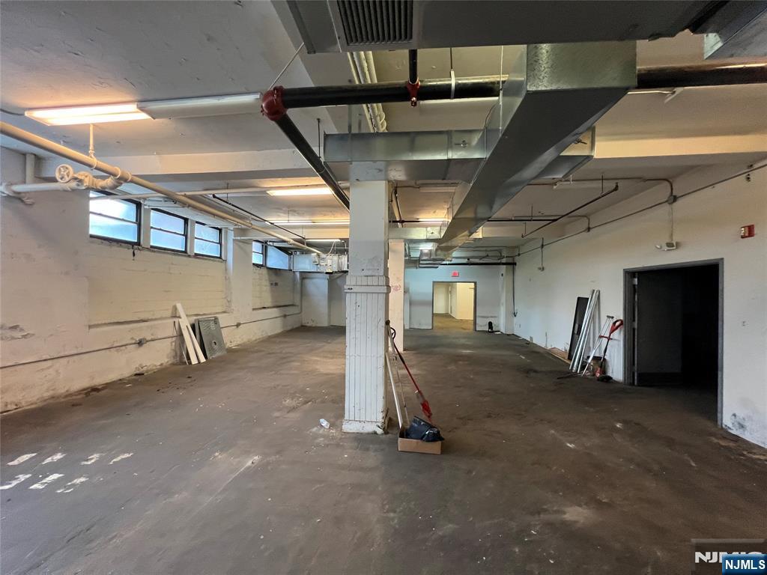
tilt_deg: -0.5
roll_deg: -0.7
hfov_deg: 106.2
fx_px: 288
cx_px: 384
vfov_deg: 89.9
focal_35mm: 13
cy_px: 288
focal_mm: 1.57
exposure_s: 1/120
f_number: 1.8
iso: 250
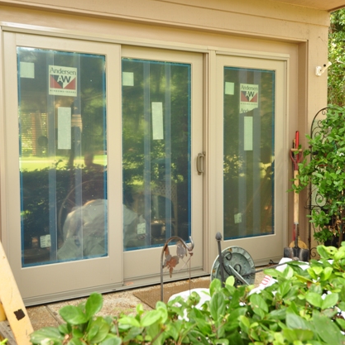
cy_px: 170
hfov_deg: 39.2
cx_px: 165
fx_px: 485
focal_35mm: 43
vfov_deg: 39.2
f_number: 6.3
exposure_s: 1/25
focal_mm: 22
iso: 200
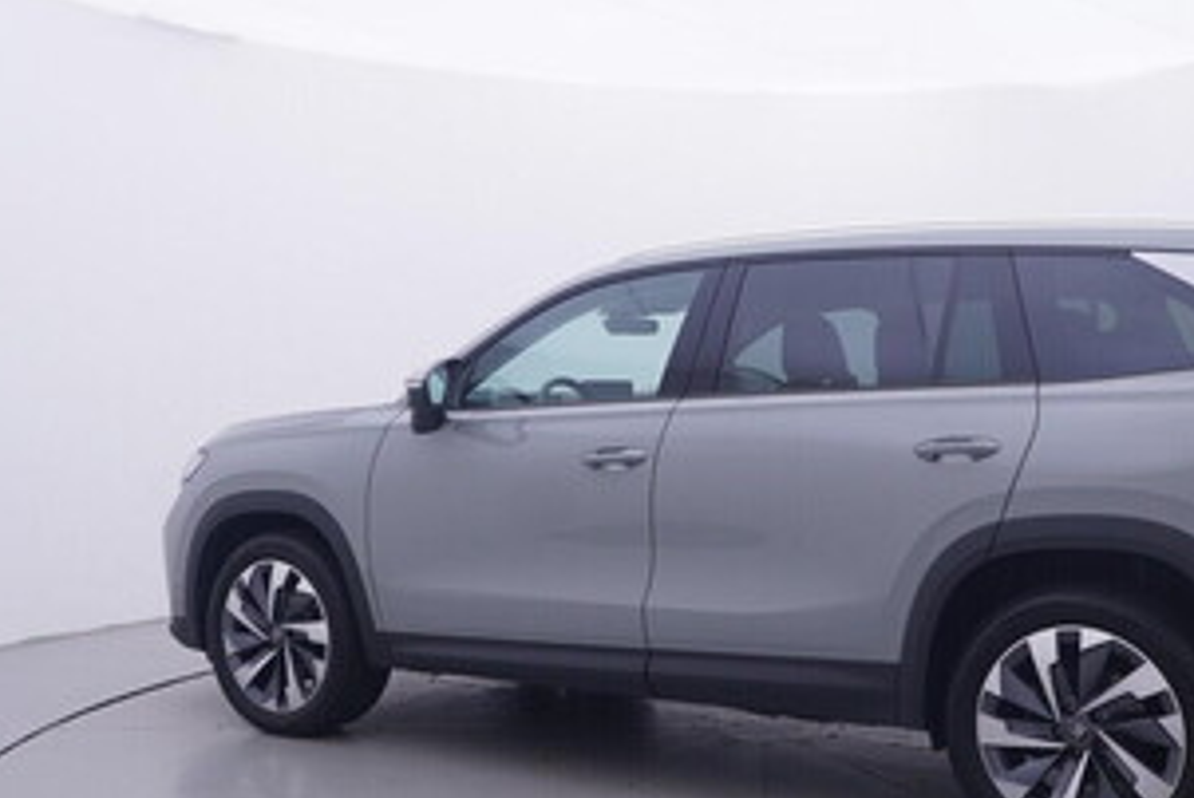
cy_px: 460
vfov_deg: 32.7
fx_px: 1358
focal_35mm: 41
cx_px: 797
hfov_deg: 46.7
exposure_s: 1/80
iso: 200
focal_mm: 15
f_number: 5
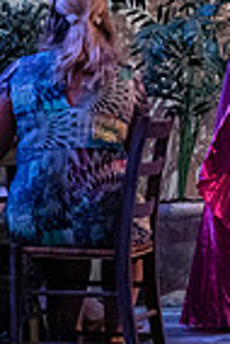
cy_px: -52
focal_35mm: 490
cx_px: 315
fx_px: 4684
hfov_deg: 2.8
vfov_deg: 4.2
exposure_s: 1/400
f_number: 3.2
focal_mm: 120
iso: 3200
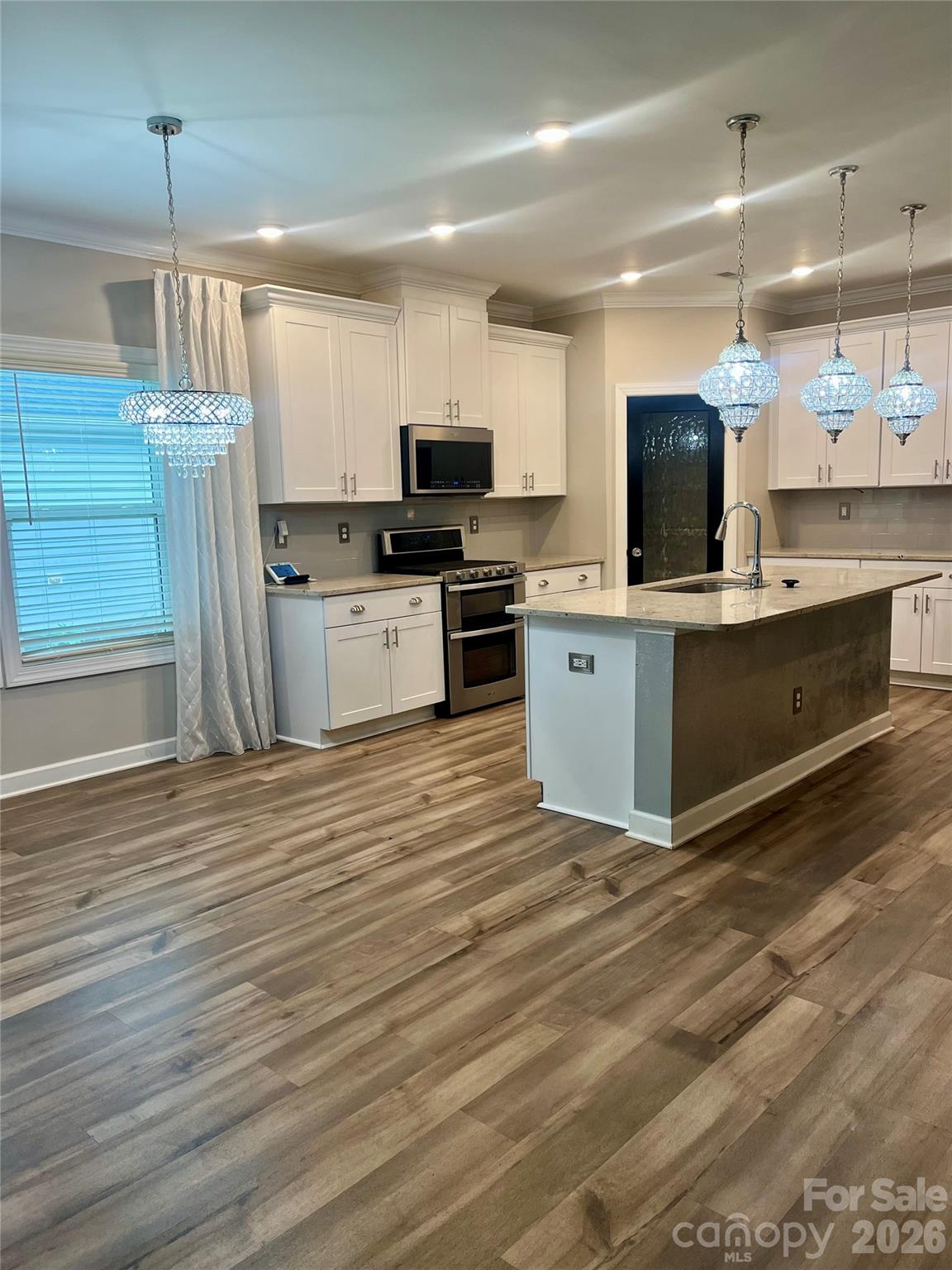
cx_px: 476
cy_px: 635
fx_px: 953
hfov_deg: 53.1
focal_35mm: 26
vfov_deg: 67.3
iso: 125
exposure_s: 1/120
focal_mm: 5.1
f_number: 1.6
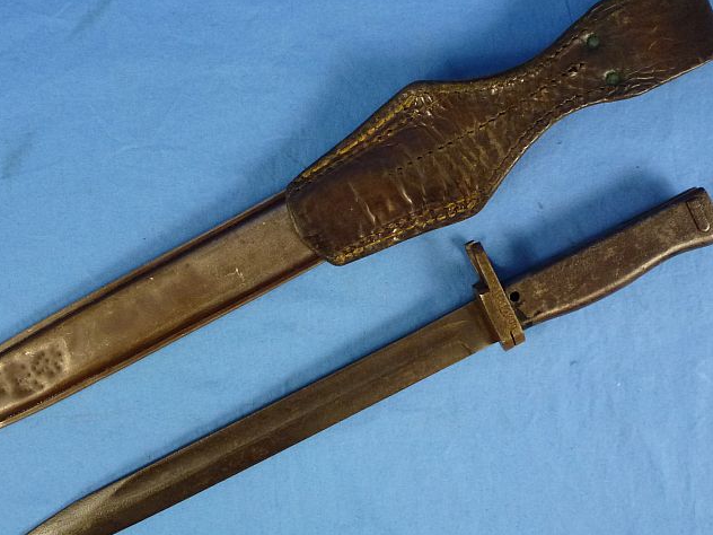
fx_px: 783
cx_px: 317
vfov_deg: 37.7
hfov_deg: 48.9
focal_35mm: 38
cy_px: 279
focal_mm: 5.4
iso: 320
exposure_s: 1/60
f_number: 3.5
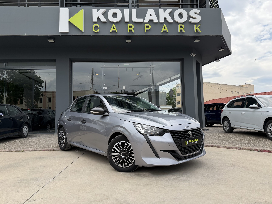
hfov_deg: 71.6
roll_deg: +1.5
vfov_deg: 56.8
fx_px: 189
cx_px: 136
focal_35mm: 24
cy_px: 102
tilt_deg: +4.4
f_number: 1.78
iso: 100
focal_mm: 6.76
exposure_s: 1/3759
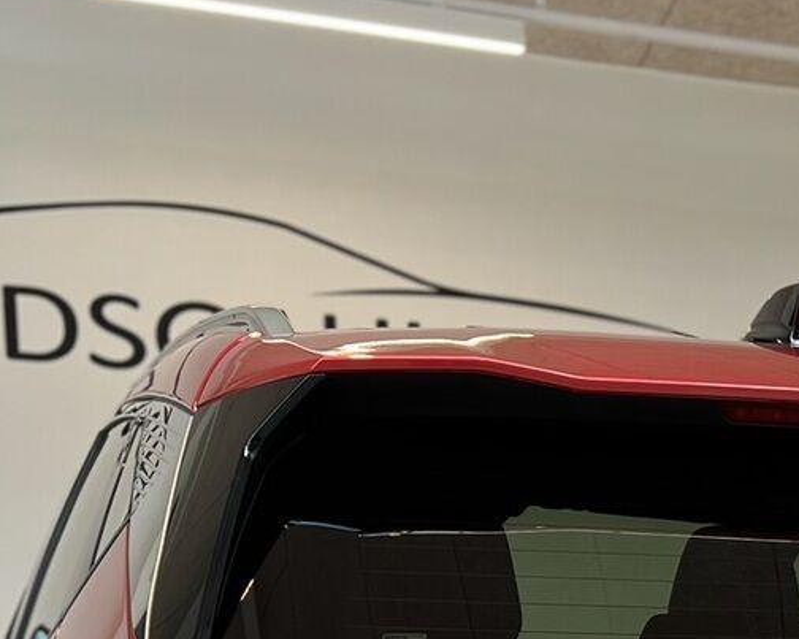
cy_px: 997
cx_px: 971
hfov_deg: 20.7
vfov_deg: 16.1
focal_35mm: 86
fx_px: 2033
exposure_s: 1/101
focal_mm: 5.7
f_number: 1.5
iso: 40
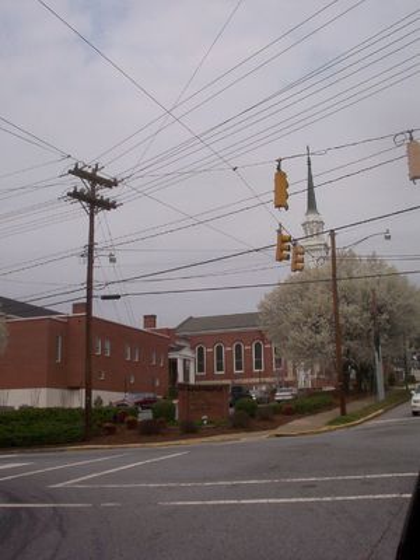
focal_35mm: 39
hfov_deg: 36.8
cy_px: 280
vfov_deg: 47.9
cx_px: 210
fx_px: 631
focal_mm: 6
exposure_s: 1/650
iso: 100
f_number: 8
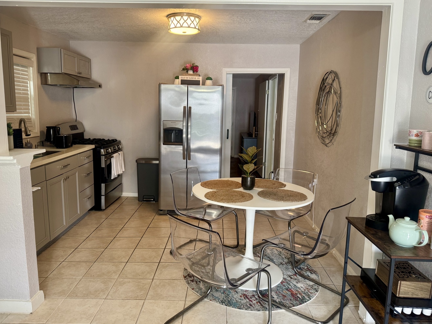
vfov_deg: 53.0
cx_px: 210
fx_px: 325
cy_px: 153
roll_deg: -1.4
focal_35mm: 26
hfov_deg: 67.3
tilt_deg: -7.8
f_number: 1.78
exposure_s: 1/60
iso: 200
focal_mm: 6.76
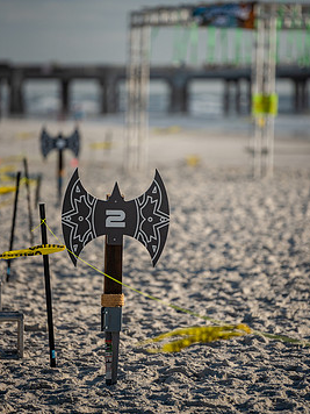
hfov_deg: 6.1
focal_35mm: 243
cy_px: 169
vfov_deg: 8.1
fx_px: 2902
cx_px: 147
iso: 500
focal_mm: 200
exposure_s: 1/4000
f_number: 2.8
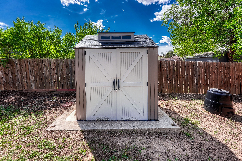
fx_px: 94
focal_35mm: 14
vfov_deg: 81.2
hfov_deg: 104.3
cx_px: 121
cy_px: 80
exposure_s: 1/6400
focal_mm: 14
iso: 400
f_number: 9
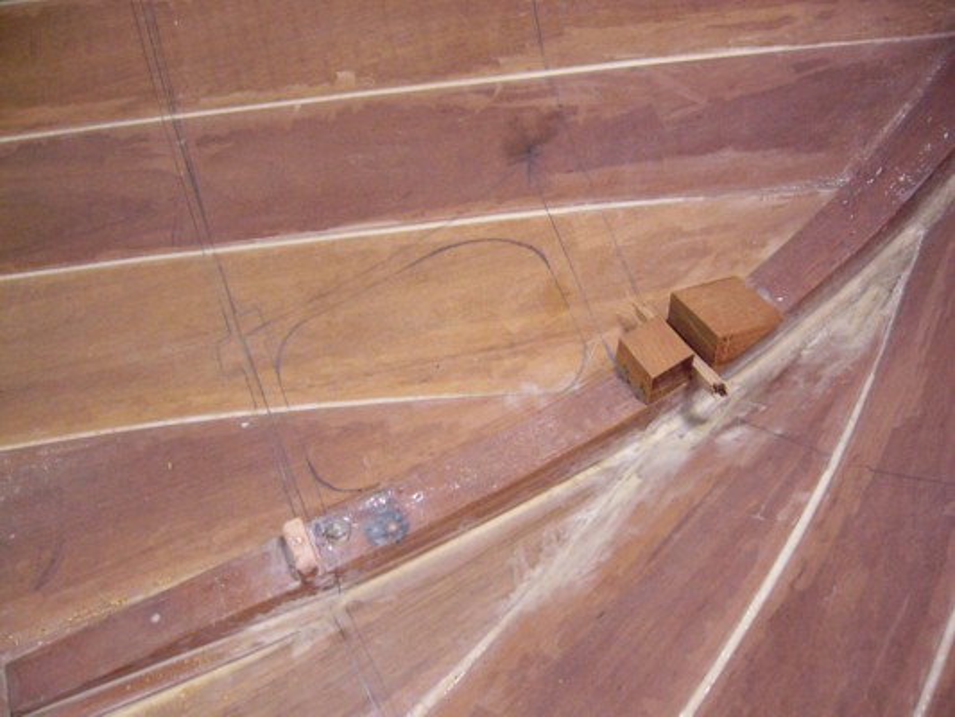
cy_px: 358
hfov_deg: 52.6
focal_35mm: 35
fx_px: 966
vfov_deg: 40.7
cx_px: 478
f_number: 2.8
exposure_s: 1/13
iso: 200
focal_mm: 5.8
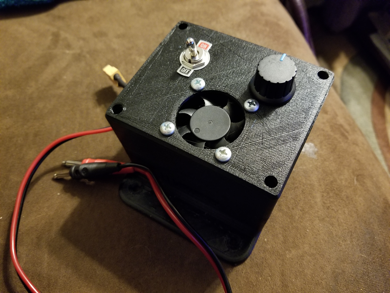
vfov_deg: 53.1
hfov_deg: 67.3
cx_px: 195
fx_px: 293
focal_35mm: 26
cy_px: 146
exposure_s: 1/10
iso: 500
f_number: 1.7
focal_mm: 4.25
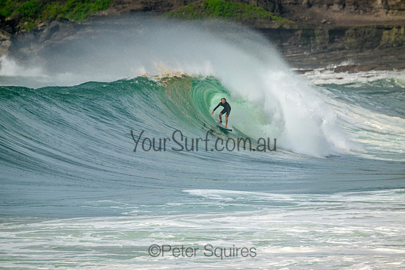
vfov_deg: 1.7
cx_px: 202
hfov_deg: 2.6
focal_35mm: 800
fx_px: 9002
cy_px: 135
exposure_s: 1/2500
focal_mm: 800
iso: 800
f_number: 11
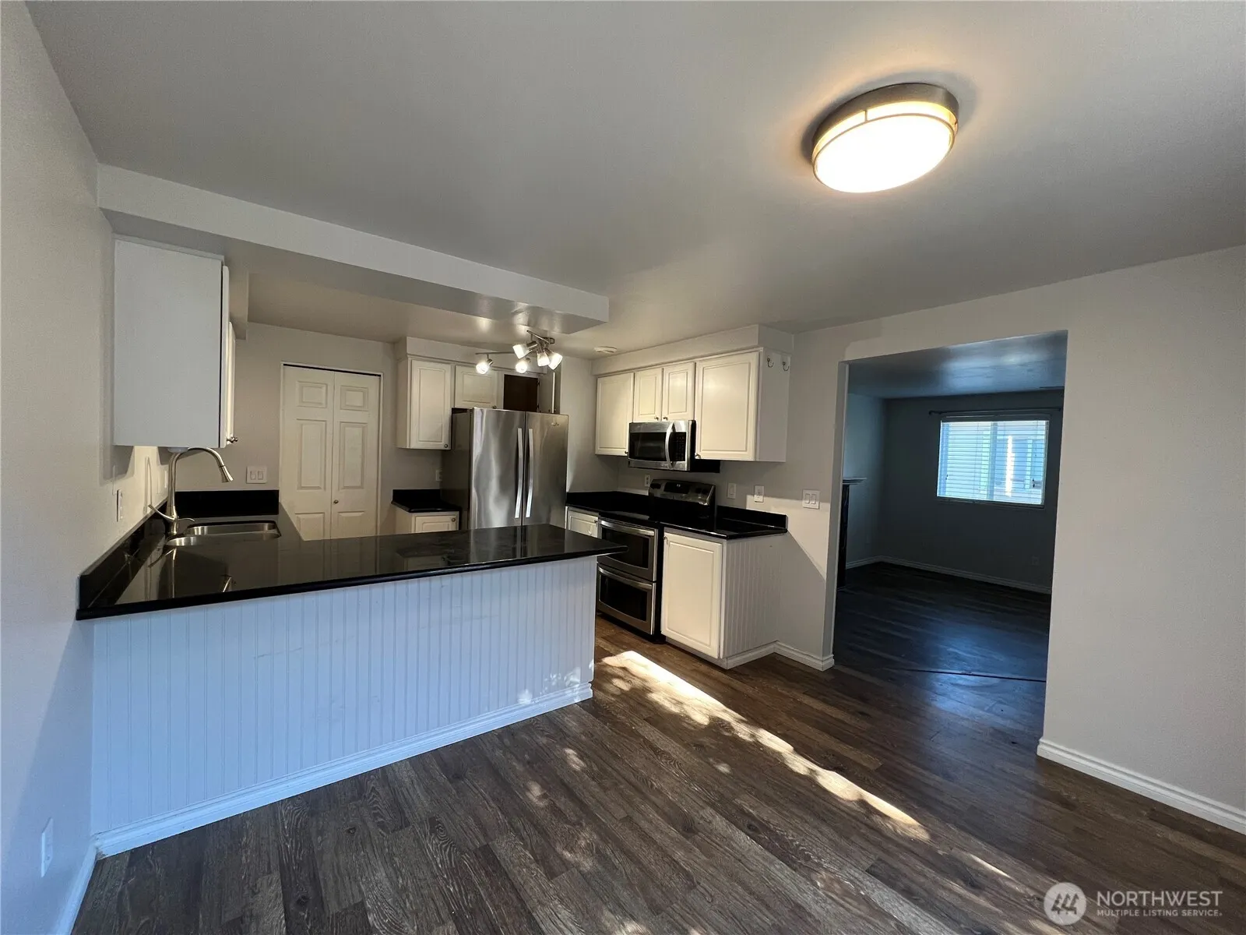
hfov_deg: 106.2
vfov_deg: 89.9
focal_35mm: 13
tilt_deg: -1.5
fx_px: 468
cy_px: 468
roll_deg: -2.2
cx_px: 623
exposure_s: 1/120
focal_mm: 1.57
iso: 160
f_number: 1.8
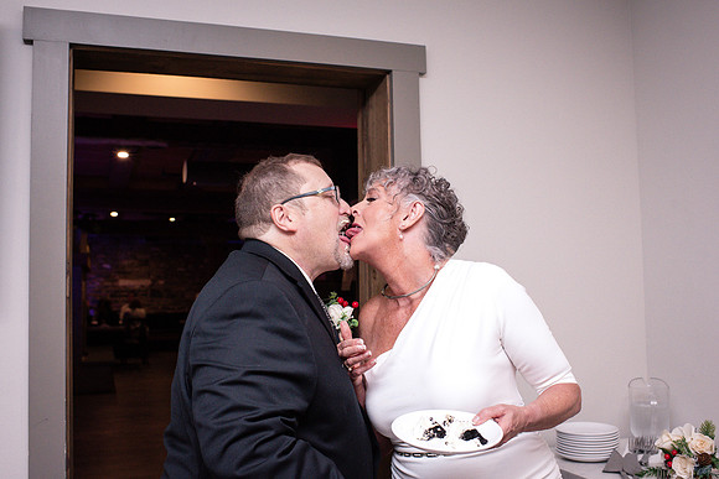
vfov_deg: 37.9
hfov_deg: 54.4
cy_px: 240
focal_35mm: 35
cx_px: 360
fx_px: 699
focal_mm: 35
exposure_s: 1/200
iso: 2500
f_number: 5.6
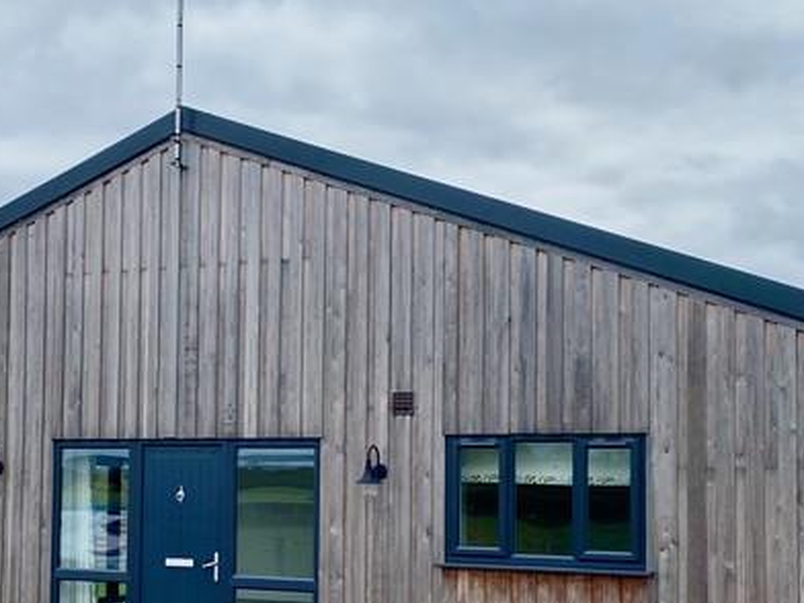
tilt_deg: +4.8
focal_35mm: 68
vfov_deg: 21.5
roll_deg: -0.7
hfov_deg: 28.3
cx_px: 248
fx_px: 1579
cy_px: 420
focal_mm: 4.25
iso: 32
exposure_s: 1/1193
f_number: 1.8
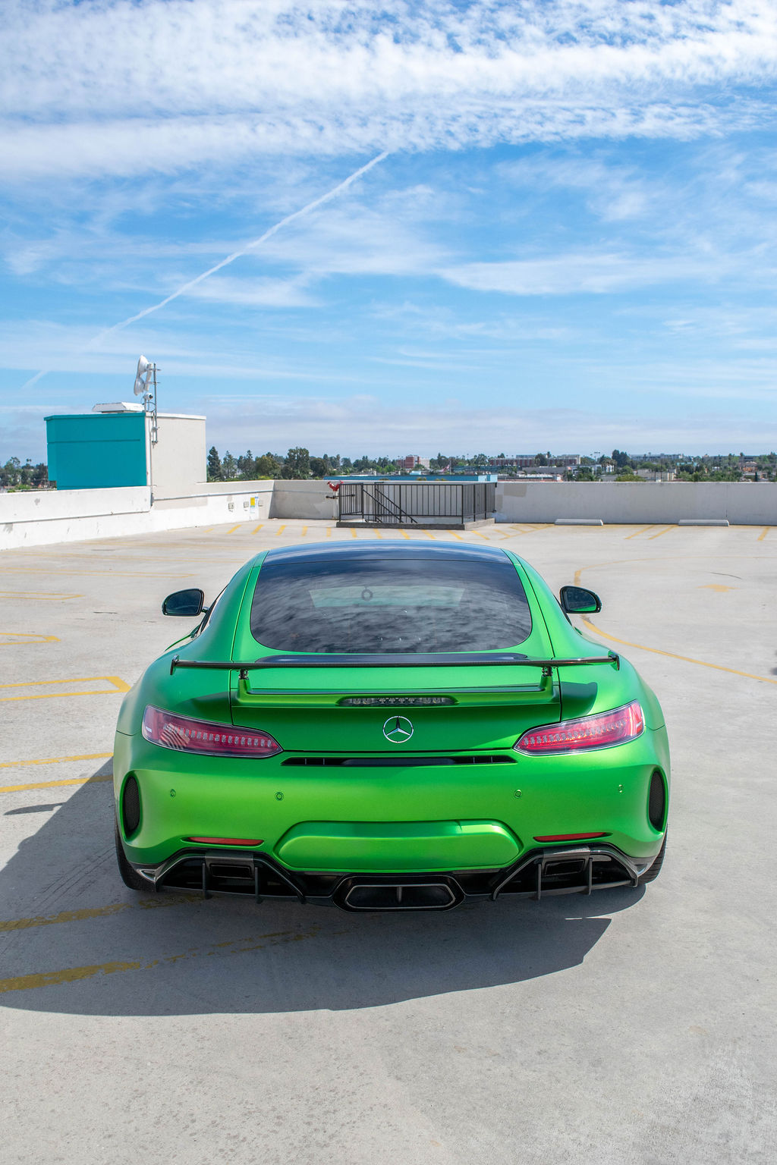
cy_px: 582
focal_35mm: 38
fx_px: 1214
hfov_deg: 35.5
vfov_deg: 51.3
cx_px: 388
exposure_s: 1/1600
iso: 400
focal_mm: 25
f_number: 7.1
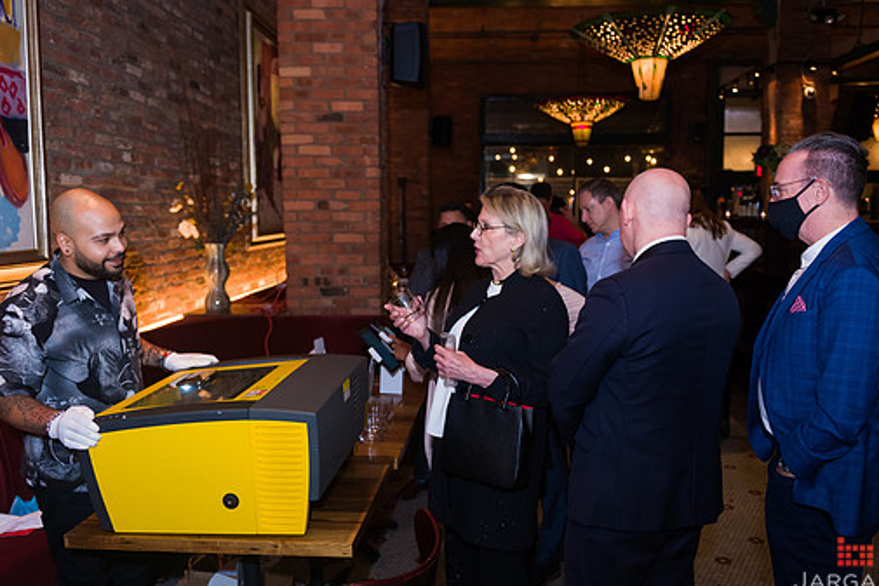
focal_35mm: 31
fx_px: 757
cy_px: 291
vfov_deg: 42.4
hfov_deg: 60.3
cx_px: 456
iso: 1000
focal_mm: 27
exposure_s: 1/125
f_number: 3.2
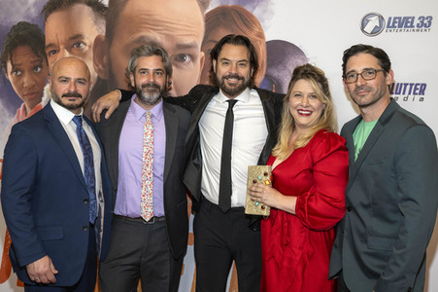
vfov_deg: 35.9
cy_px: 146
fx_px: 450
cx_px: 219
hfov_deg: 51.9
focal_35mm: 37
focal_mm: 37
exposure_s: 1/200
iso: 800
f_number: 5.6
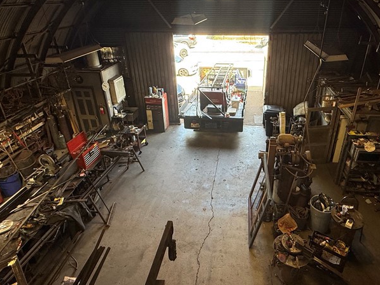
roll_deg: +0.0
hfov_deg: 71.1
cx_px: 222
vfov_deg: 56.6
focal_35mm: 24
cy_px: 123
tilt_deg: -25.3
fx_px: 264
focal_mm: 2.22
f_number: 2.2
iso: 100
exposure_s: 1/99
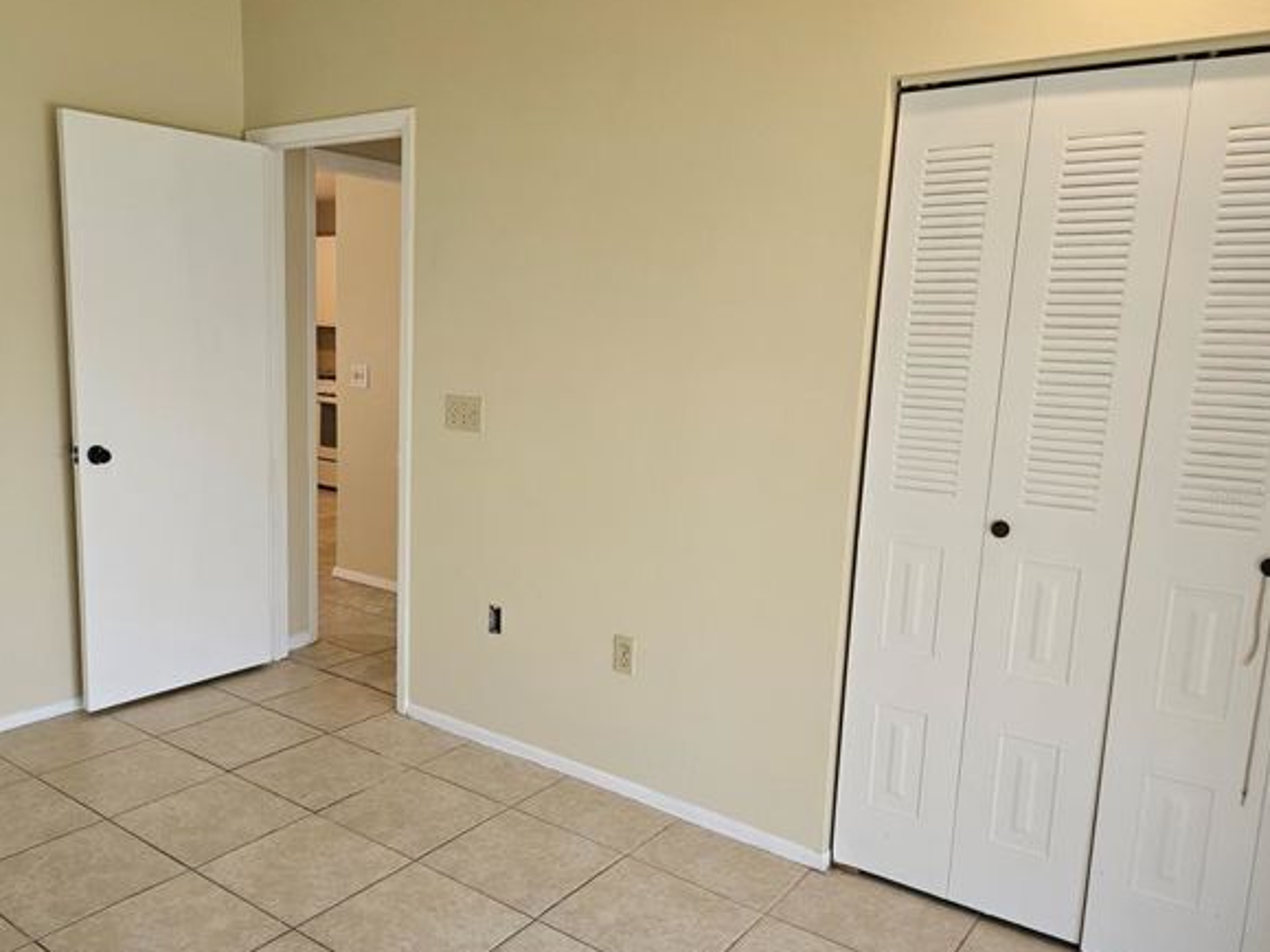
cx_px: 525
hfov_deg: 63.0
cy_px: 494
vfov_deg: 49.7
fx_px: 1027
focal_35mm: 28
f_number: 1.8
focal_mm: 5.4
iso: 160
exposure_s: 1/120
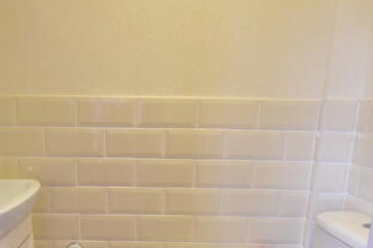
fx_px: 321
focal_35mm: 31
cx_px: 136
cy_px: 195
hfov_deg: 59.4
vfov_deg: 40.7
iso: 400
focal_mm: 10
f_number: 8
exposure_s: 1/2.5
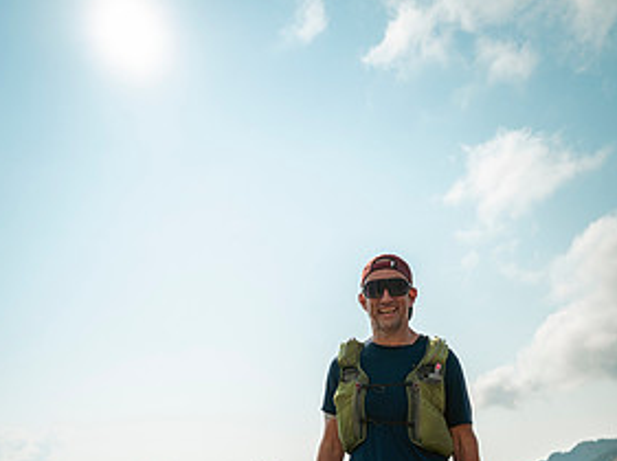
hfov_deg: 50.2
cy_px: 476
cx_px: 299
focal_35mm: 37
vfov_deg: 34.5
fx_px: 659
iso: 100
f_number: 2.8
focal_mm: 24
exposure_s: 1/3200
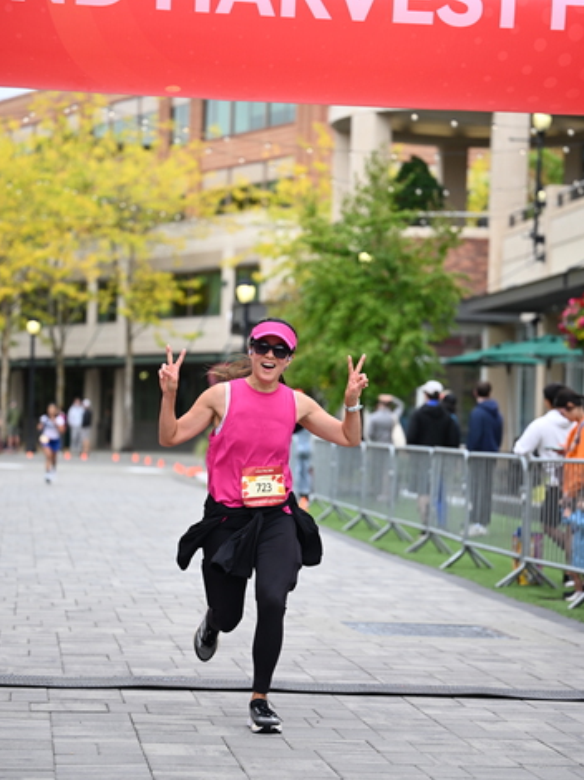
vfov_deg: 20.0
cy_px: 392
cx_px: 301
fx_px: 2206
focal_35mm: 98
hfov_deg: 15.1
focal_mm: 87
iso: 640
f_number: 2.8
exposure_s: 1/2000
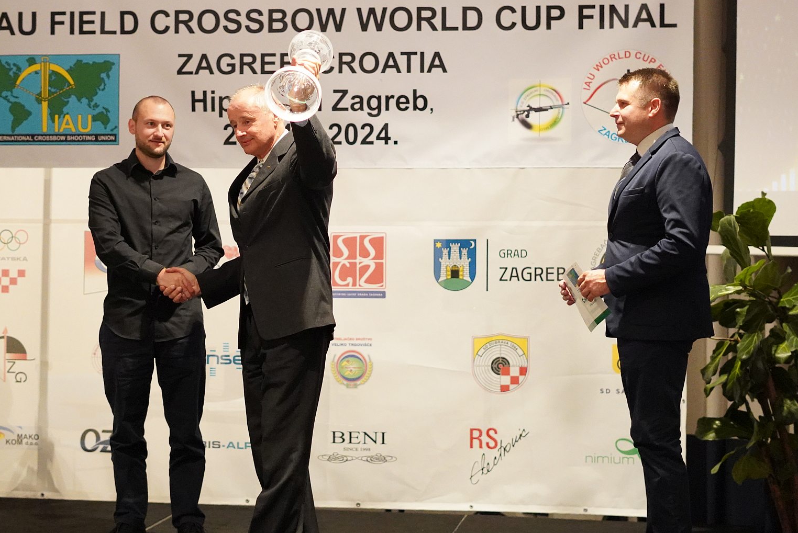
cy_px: 268
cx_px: 398
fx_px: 1398
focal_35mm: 63
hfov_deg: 31.9
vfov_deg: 21.6
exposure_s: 1/1000
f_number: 1.8
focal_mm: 50
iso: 10000
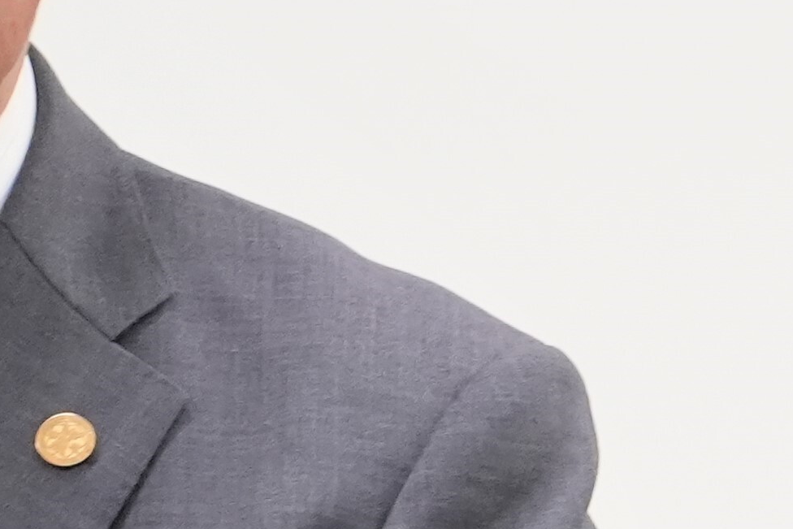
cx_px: 226
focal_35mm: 754
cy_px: 668
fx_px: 16610
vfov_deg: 1.8
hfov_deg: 2.7
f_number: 5.6
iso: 3200
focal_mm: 105
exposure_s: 1/125
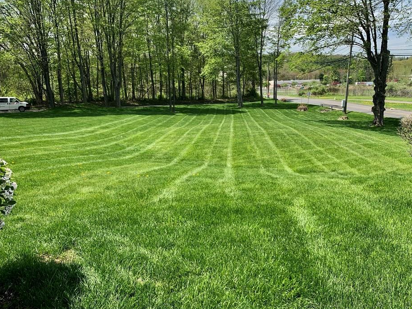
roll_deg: +1.7
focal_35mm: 29
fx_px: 345
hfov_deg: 61.6
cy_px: 149
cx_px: 220
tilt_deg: -10.0
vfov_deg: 48.2
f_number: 1.8
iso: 25
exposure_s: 1/1266
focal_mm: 4.25
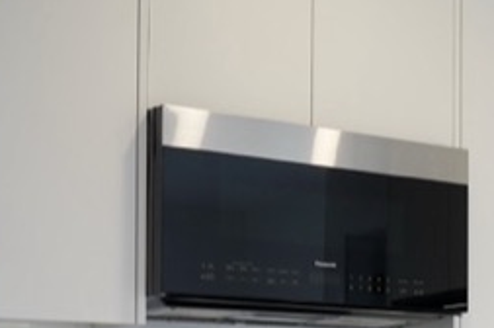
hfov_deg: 20.6
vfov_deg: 13.9
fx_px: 1302
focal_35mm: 95
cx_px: 525
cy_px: 413
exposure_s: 1/4
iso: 100
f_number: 11
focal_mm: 20
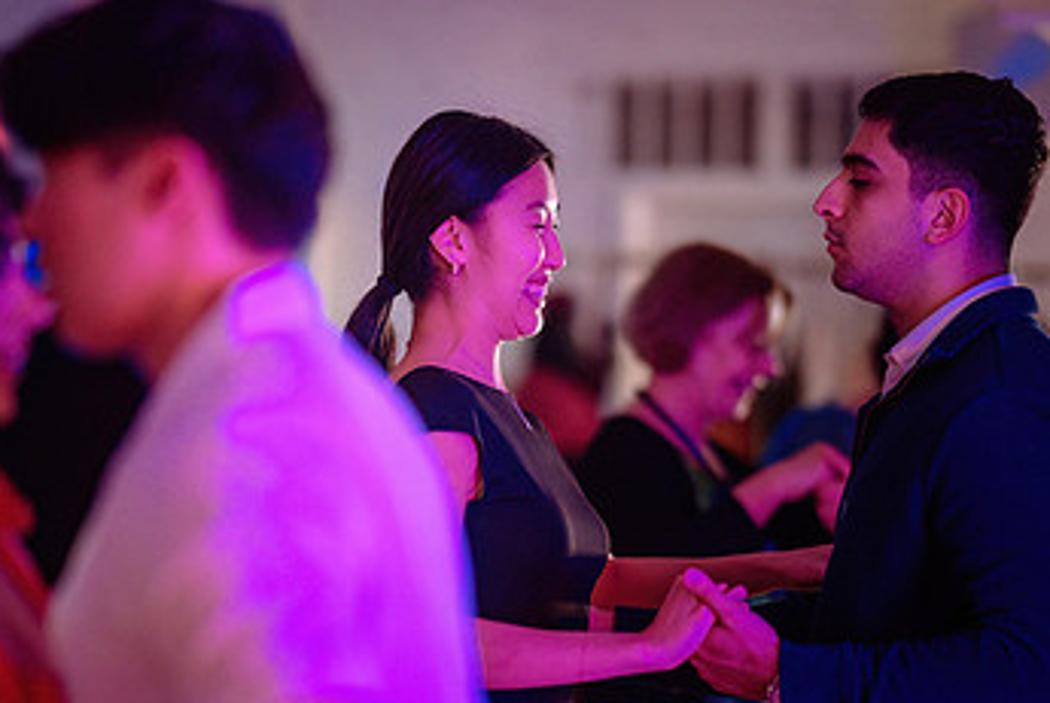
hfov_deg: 10.6
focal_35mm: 193
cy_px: 530
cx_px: 534
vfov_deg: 7.1
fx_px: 5636
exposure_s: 1/200
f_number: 1.4
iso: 2000
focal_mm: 105
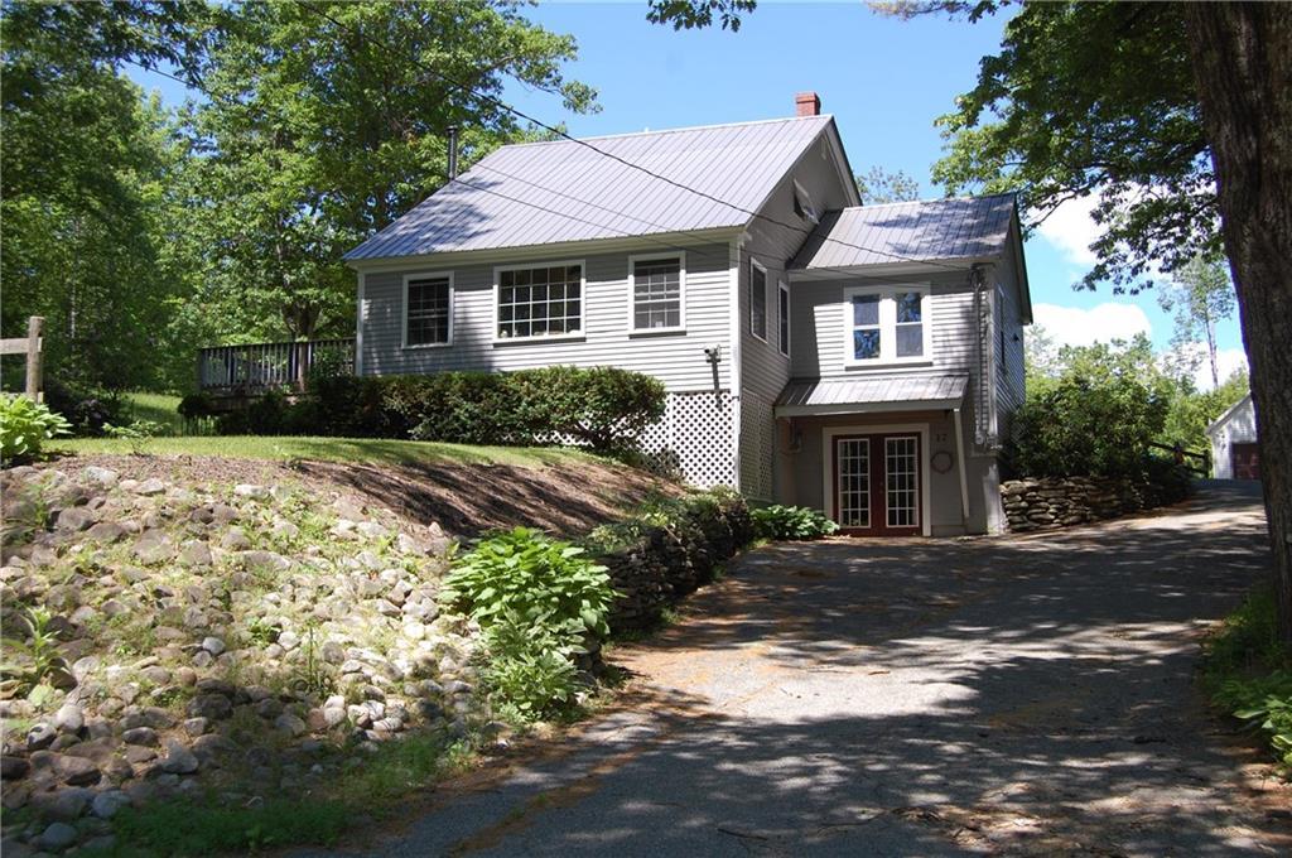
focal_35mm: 42
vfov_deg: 31.8
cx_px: 646
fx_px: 1505
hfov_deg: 46.5
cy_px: 429
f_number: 8
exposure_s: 1/250
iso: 200
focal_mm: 28
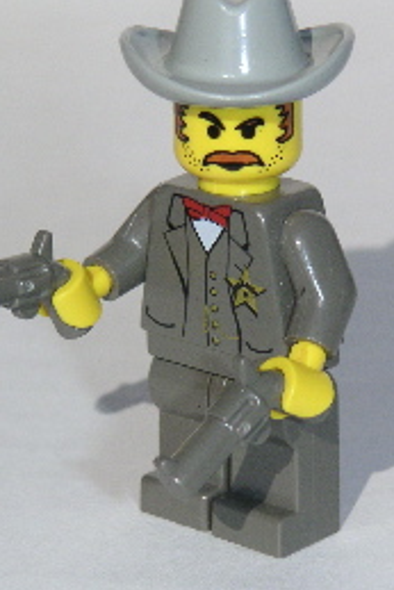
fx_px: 2918
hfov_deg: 7.7
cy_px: 267
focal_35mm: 178
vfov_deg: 11.5
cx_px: 198
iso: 160
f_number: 8
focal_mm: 17.1
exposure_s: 1/1000
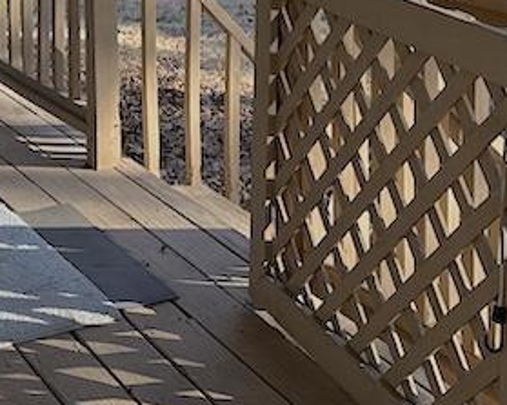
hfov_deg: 22.6
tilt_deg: -5.3
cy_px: -120
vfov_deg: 17.2
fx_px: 1260
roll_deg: +0.6
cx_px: 164
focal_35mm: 84
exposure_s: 1/702
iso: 100
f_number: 1.78
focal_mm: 6.76
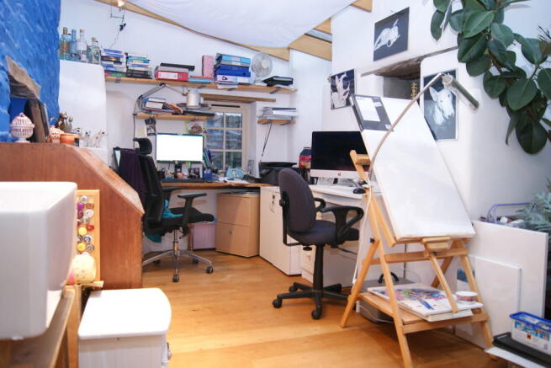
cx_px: 276
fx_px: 413
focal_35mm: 27
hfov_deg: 67.4
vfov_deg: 48.0
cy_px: 184
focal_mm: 18
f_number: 3.5
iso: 400
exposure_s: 1/20
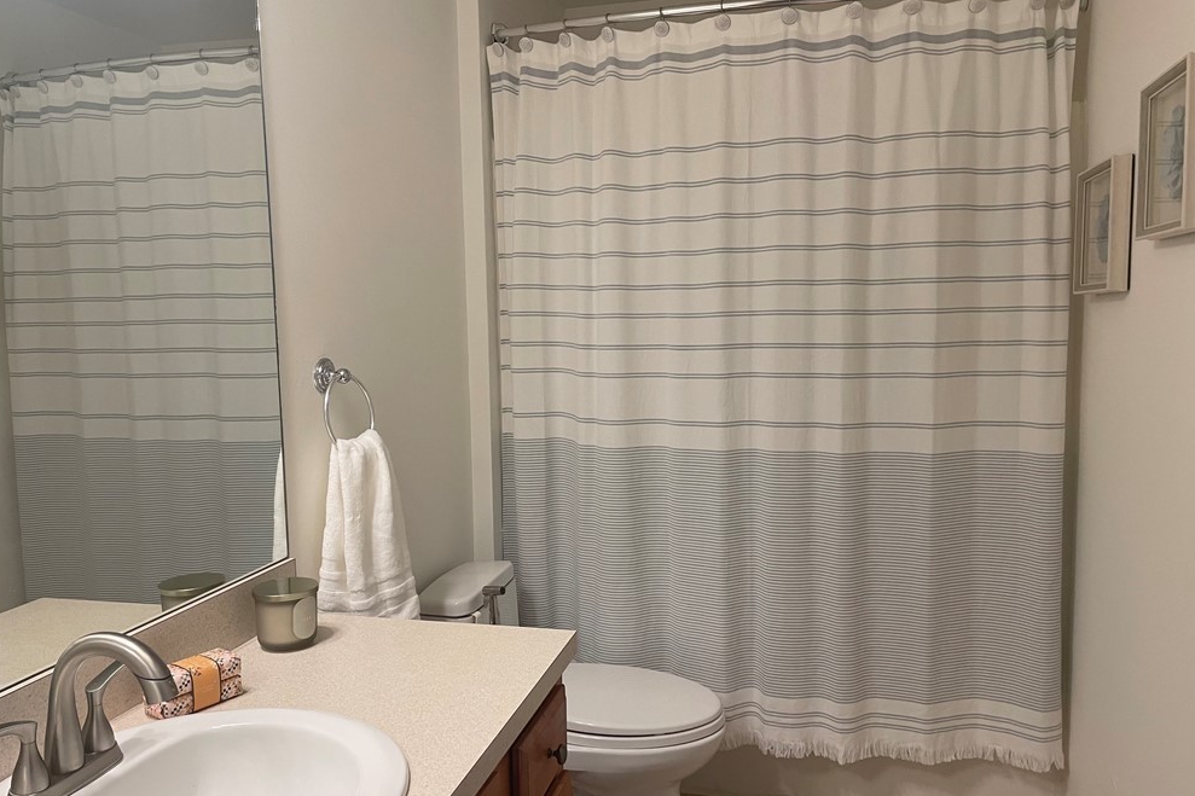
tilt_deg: -6.5
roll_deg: +1.2
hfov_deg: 65.5
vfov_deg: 46.4
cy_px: 422
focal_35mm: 28
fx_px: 929
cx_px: 605
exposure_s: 1/60
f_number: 1.6
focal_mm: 4.2
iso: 100
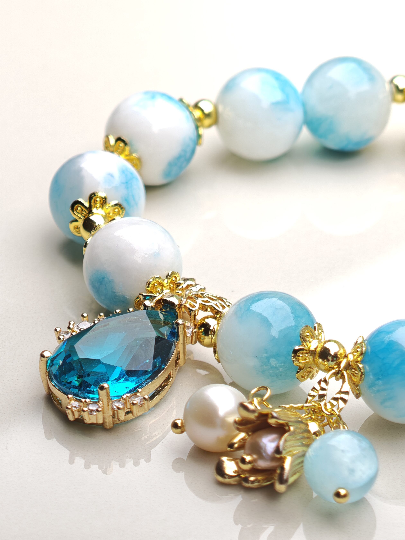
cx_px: 202
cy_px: 270
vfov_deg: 12.9
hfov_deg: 9.7
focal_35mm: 153
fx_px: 2387
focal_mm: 11.5
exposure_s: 1/436
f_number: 1.8
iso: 50
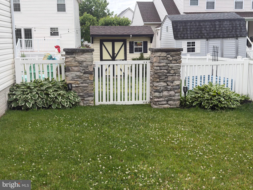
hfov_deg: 39.7
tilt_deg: -9.1
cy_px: 95
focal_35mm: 48
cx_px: 126
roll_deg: +0.2
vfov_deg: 30.3
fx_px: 351
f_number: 1.78
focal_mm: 6.76
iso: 80
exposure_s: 1/778
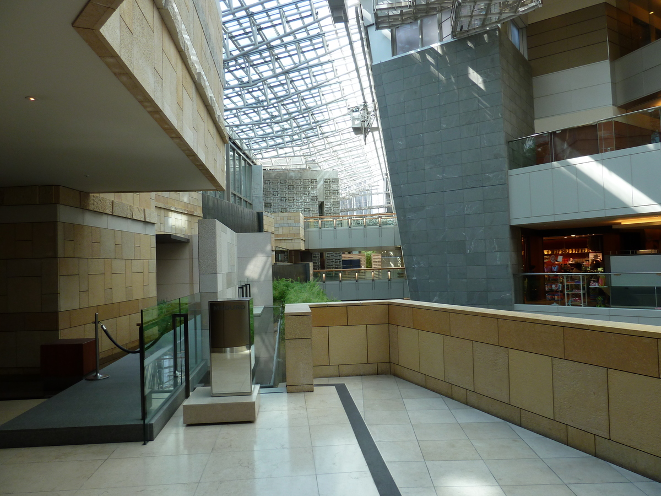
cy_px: 248
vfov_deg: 54.9
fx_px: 477
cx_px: 330
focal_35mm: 25
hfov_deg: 69.4
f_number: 3.3
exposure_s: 1/40
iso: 80
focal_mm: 4.1
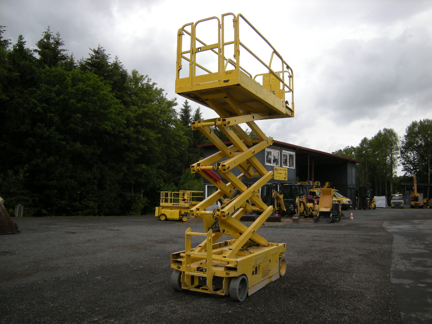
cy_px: 162
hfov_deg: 63.4
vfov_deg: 49.7
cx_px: 216
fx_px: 349
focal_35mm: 28
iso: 64
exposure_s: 1/272
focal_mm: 4.7
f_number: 2.8
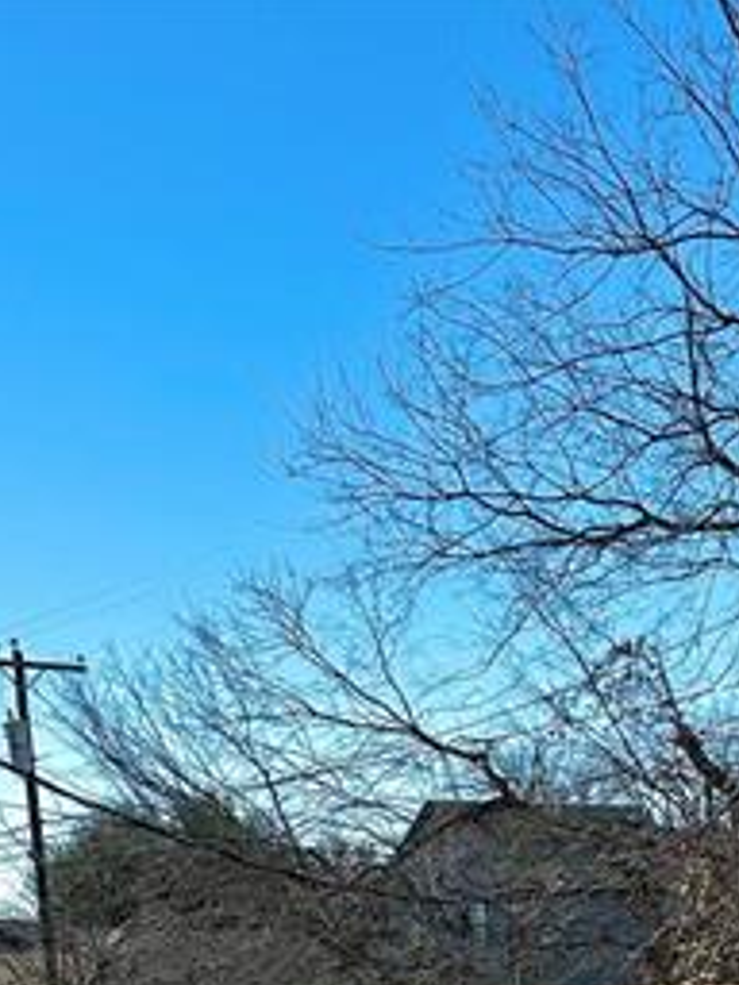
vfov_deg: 22.3
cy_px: 1470
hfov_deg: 20.1
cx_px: 654
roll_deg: +0.4
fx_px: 2049
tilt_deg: -13.7
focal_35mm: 72
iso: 80
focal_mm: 6.86
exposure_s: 1/6211
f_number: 1.78
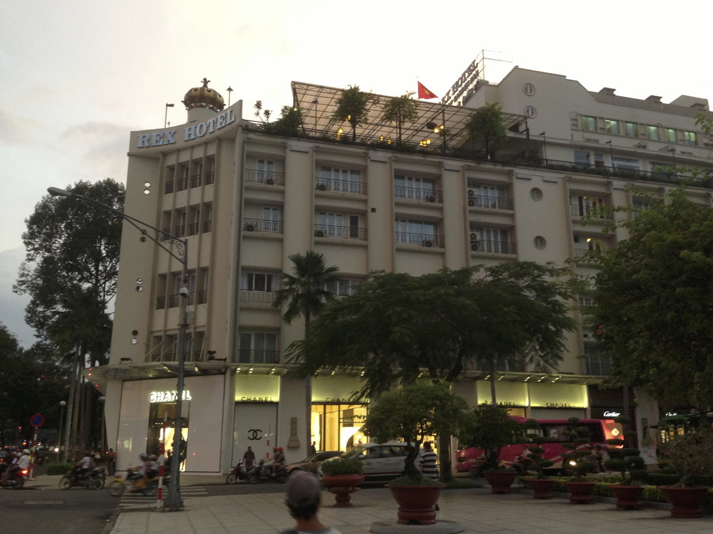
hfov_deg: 55.4
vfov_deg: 42.9
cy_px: 267
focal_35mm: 33
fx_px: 680
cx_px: 356
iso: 125
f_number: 2.4
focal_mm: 4.13
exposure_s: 1/20
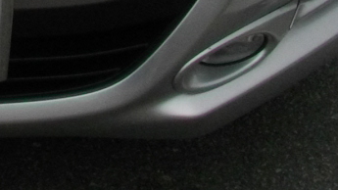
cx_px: -172
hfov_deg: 10.1
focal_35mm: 207
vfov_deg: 5.5
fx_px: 1855
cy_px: -413
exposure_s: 1/500
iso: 100
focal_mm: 5.7
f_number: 5.5
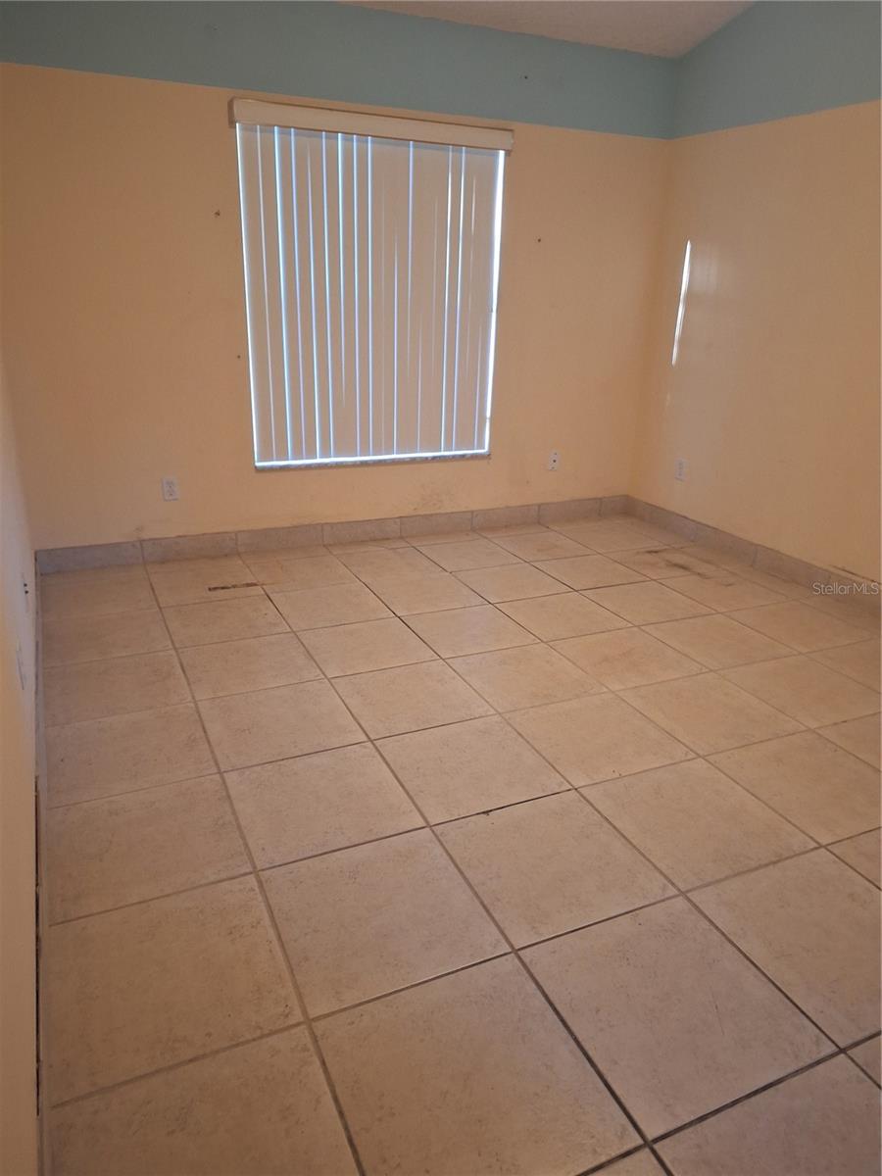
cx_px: 441
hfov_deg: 58.9
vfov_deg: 73.9
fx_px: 781
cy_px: 588
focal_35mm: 23
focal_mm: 5.54
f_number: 1.8
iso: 320
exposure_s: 1/24
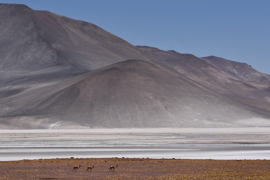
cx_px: 135
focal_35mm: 112
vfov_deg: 12.2
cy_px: 90
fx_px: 840
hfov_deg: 18.3
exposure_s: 1/1250
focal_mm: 112
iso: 100
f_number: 7.1
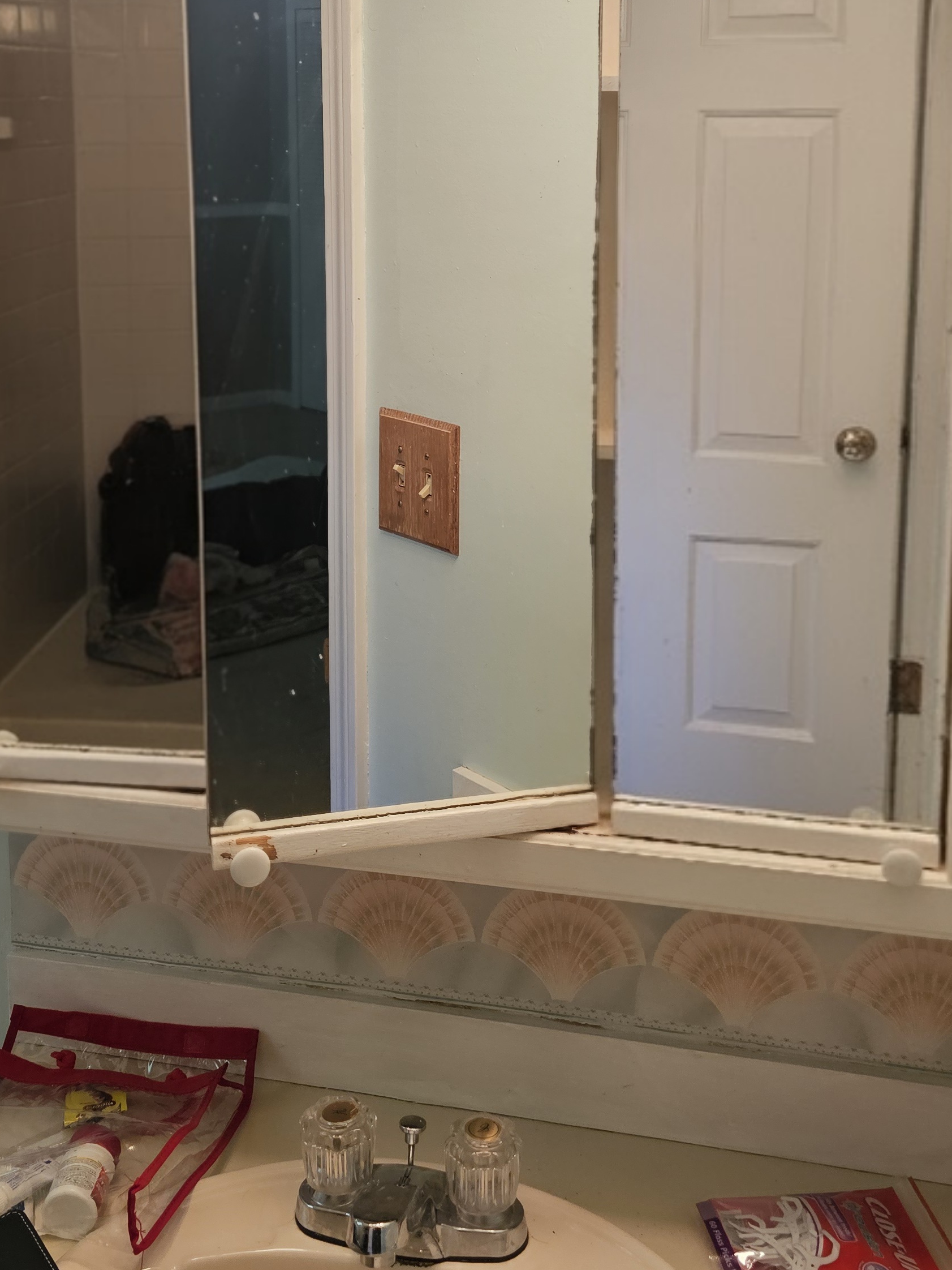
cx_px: 474
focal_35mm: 41
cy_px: 337
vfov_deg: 44.4
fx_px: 1503
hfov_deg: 35.1
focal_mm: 6.3
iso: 200
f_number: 1.7
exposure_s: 1/120
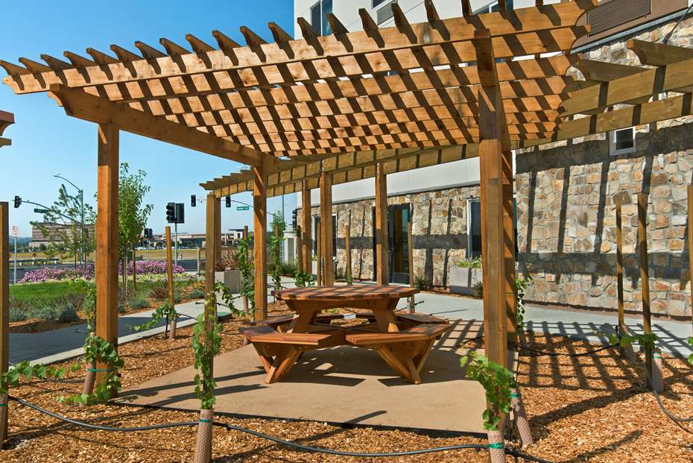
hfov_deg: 57.1
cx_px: 316
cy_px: 220
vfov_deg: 40.0
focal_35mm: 33
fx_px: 636
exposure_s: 1/640
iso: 100
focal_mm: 30
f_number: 8
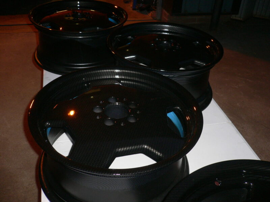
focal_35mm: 35
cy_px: 101
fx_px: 273
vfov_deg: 40.7
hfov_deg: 52.6
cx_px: 135
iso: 150
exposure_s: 1/60
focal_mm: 5.8
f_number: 2.8
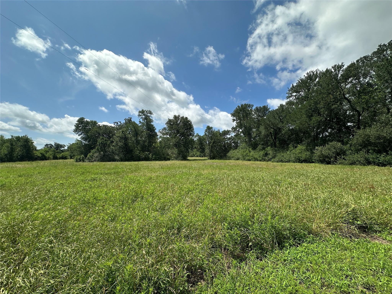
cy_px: 147
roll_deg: -1.6
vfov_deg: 85.7
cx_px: 196
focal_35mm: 14
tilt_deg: +4.7
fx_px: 159
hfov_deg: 102.1
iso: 50
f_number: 2.2
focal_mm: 2.22
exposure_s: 1/2618
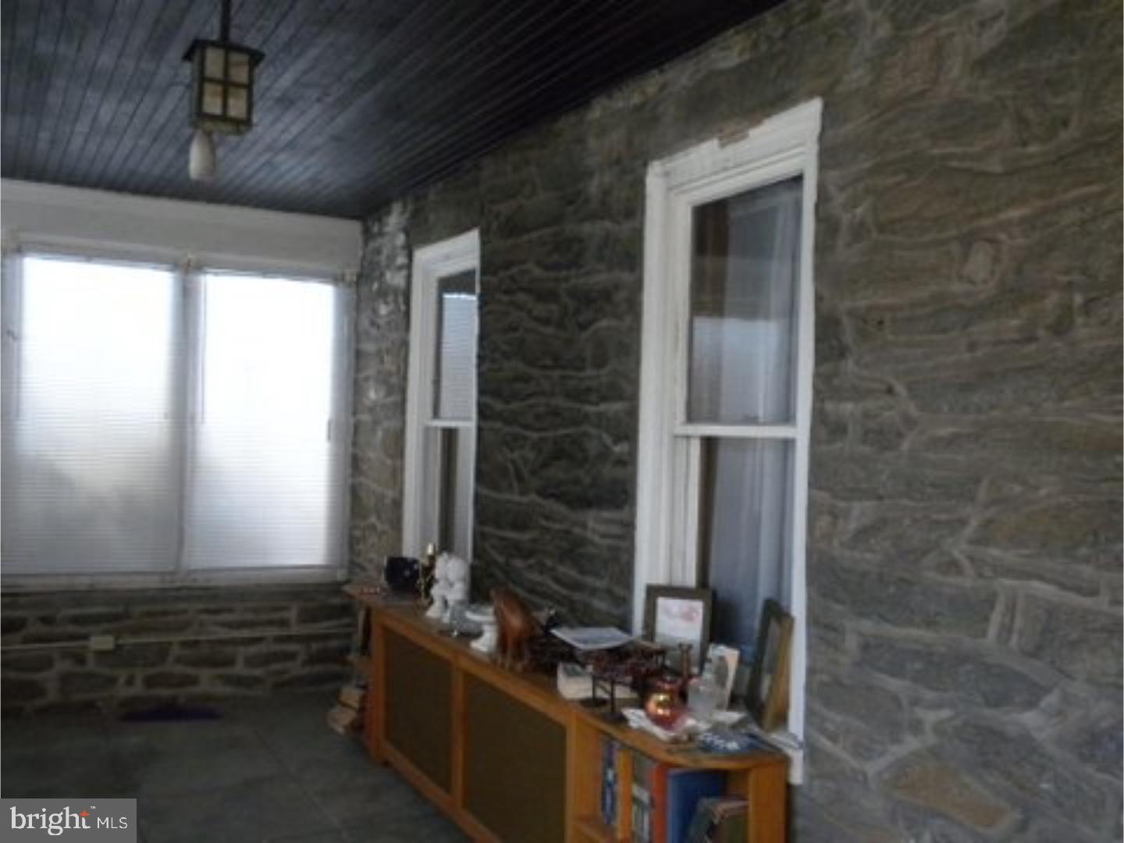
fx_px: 1201
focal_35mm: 37
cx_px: 562
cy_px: 422
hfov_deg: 50.1
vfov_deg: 38.7
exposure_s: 1/66.7
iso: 400
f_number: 3.5
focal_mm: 6.6
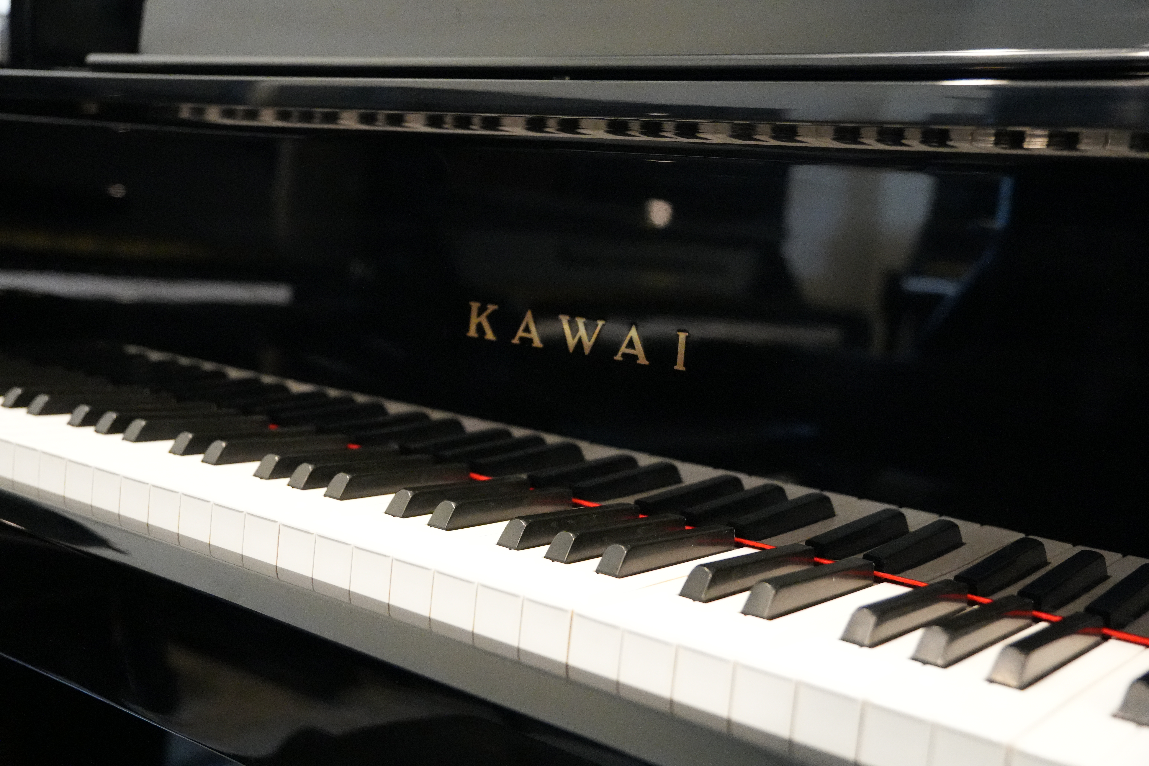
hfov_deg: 47.9
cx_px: 574
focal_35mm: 40
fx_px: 1293
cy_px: 383
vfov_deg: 33.0
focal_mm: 27
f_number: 2.8
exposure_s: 1/125
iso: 6400
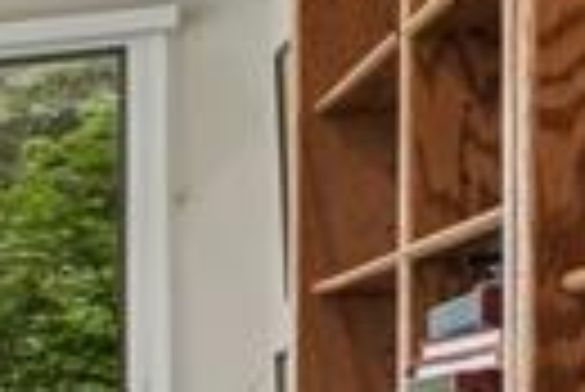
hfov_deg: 9.3
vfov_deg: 12.2
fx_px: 1789
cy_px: 460
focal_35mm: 110
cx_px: -1521
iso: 250
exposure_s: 1/13
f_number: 10
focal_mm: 14
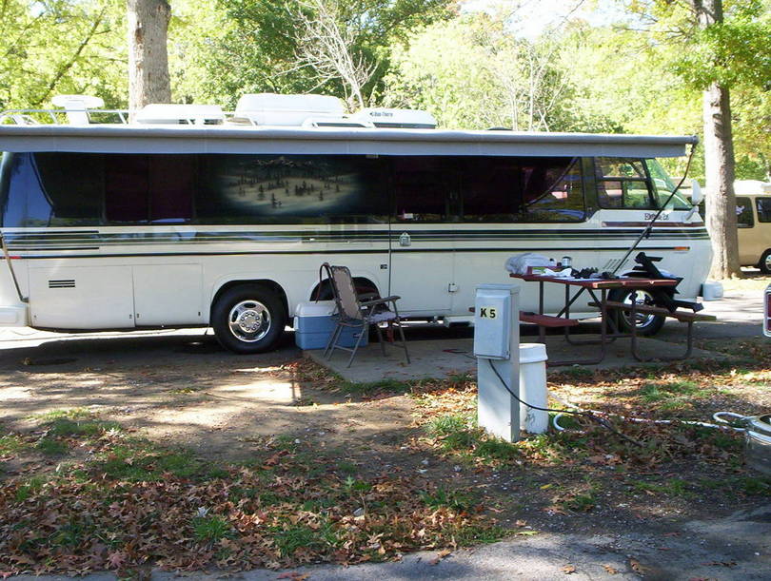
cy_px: 290
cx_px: 386
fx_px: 848
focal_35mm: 38
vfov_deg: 37.8
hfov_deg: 48.9
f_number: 4.5
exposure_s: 1/81.8
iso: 100
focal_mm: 4.99
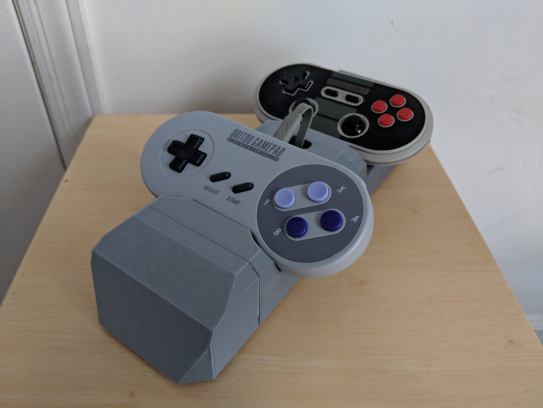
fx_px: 424
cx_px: 272
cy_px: 204
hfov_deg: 65.3
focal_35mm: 27
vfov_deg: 51.4
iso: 643
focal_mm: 4.44
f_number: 1.8
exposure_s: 1/30
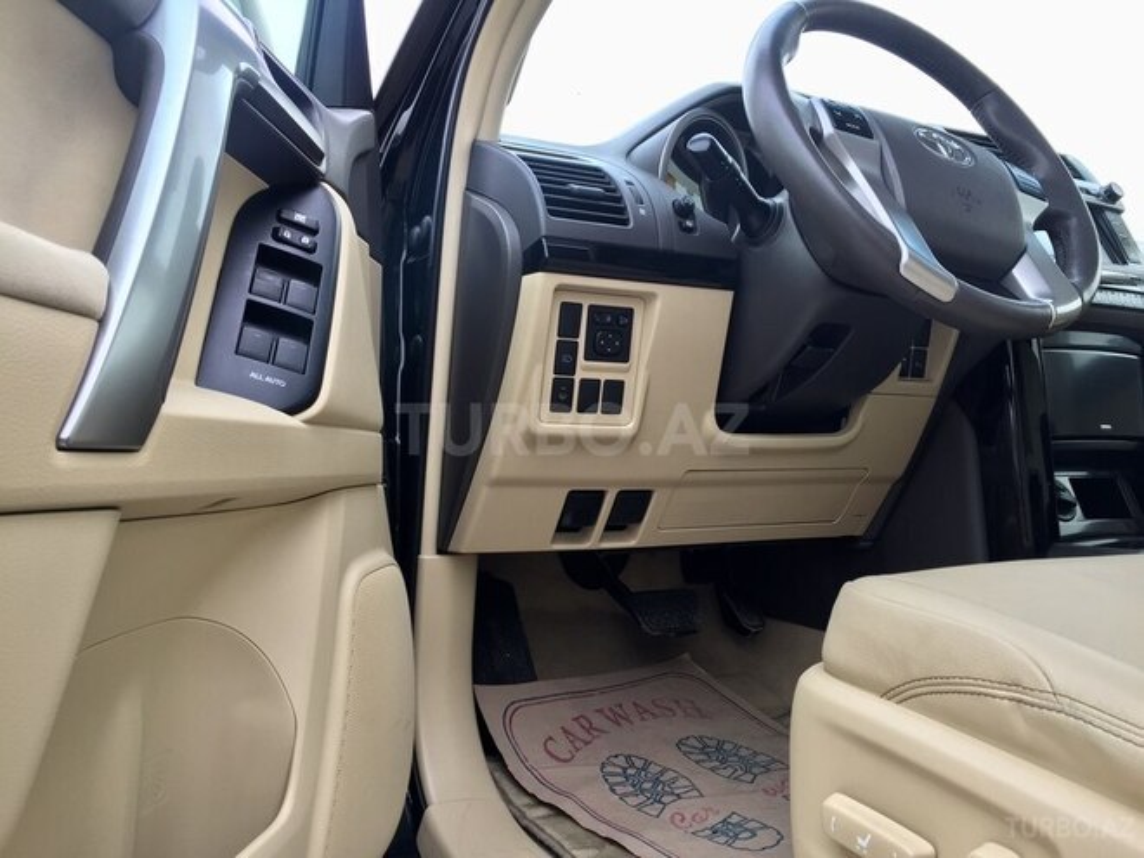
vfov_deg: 48.2
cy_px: 429
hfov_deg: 61.7
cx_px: 572
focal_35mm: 29
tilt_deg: -0.5
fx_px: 958
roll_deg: -0.8
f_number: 2.2
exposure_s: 1/50
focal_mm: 4.15
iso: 32
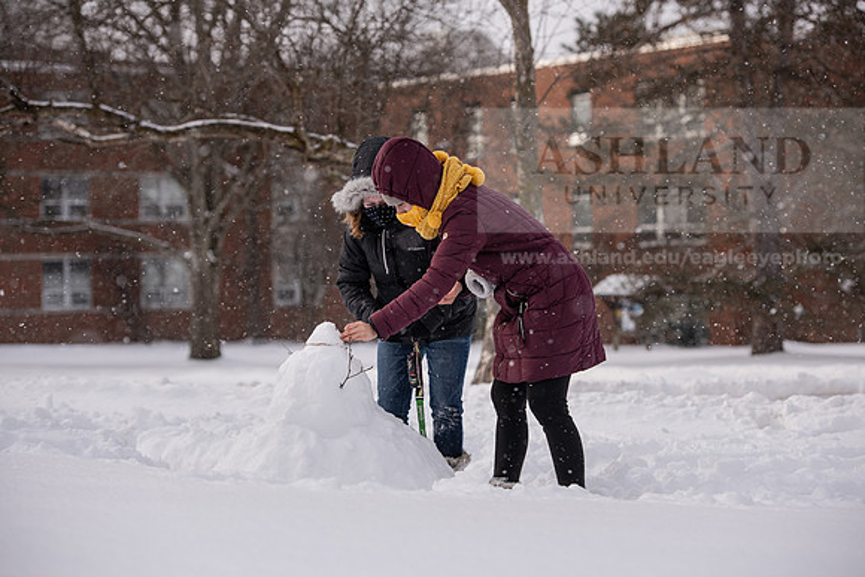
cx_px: 432
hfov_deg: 20.4
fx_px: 2403
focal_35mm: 100
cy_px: 288
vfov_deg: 13.7
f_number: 4
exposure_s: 1/1000
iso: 160
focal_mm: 100
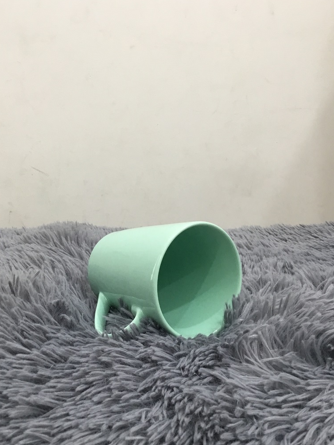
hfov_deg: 38.5
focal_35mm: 37
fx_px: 476
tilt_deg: -14.6
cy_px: 253
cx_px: 137
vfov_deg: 50.0
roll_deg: +0.6
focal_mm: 3.3
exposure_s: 1/33
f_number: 2.4
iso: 100
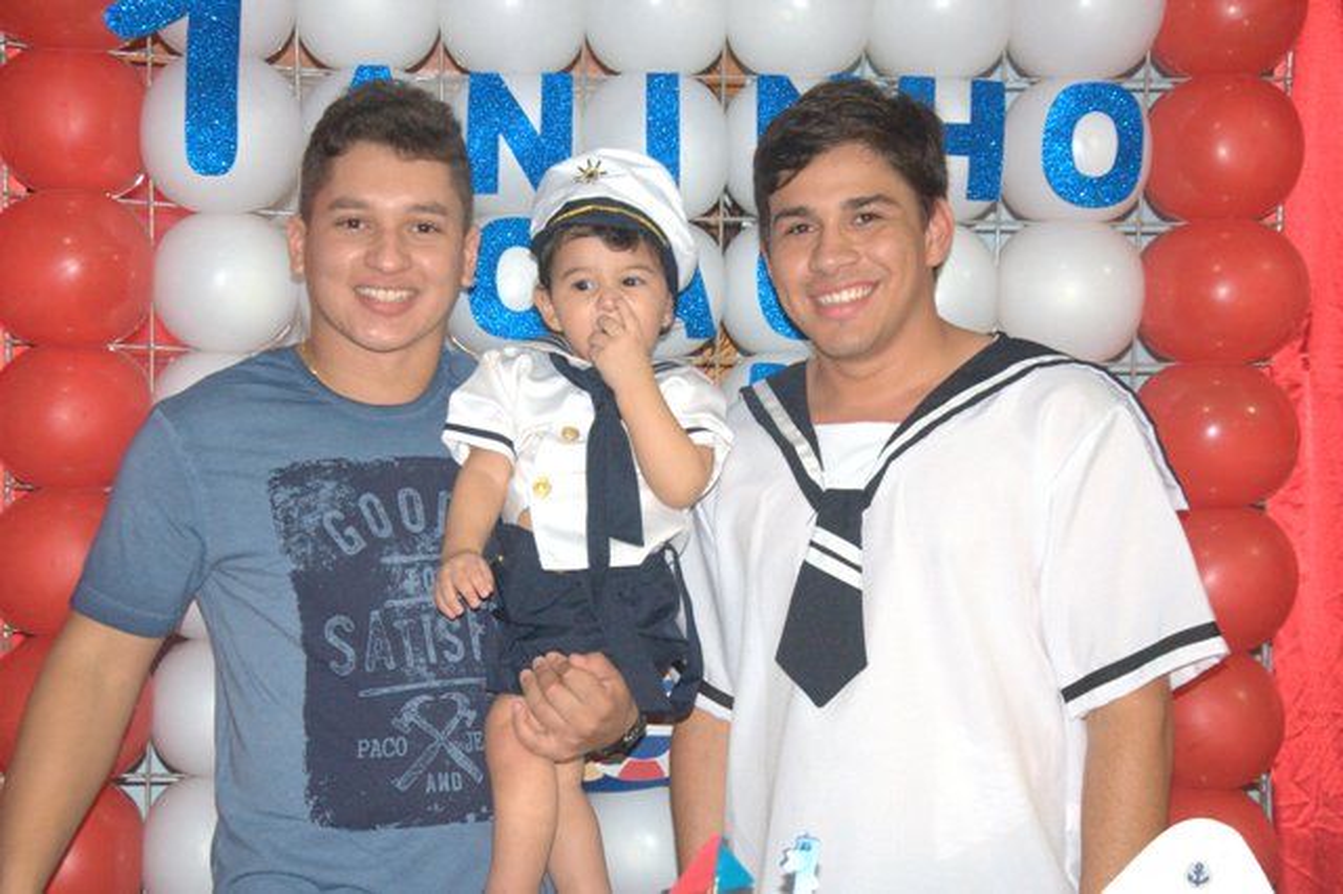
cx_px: 672
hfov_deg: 27.0
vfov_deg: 18.2
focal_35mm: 75
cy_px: 447
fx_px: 2796
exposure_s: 1/60
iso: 800
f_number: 5
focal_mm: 50
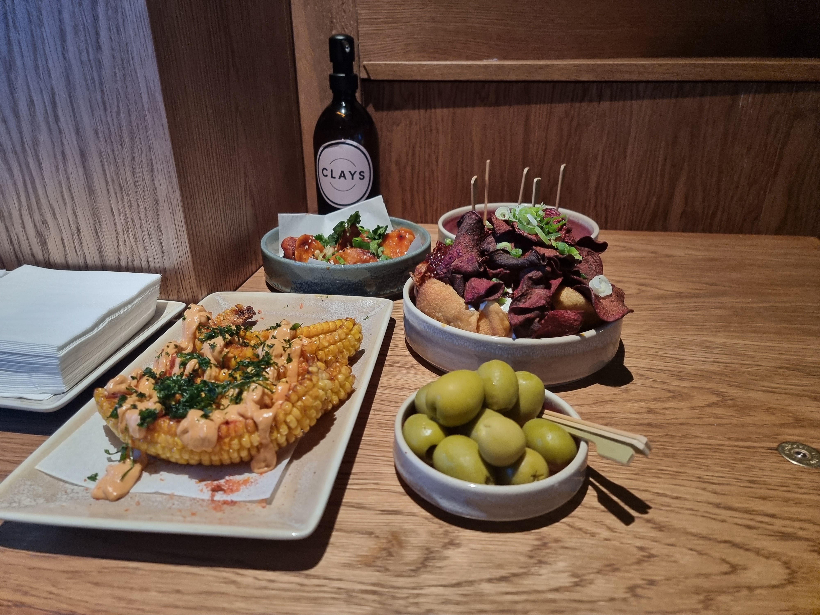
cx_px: 410
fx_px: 569
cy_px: 308
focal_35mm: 24
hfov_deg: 71.6
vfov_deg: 56.8
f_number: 1.8
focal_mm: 6.7
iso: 400
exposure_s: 1/40
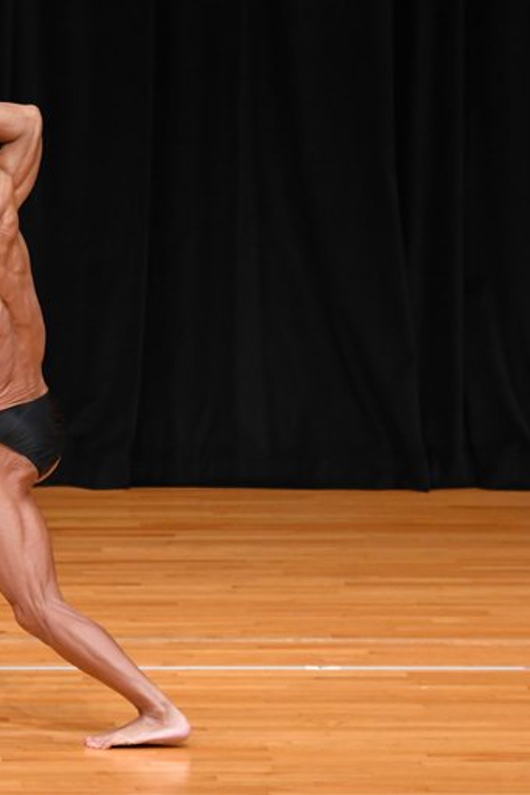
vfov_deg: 4.8
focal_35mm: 430
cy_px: 397
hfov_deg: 3.2
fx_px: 9495
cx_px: 19
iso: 3200
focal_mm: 190
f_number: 5.6
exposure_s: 1/400
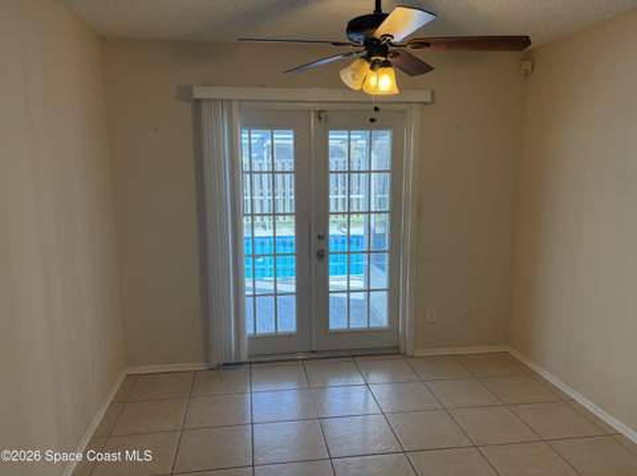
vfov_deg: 53.0
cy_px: 238
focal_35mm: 26
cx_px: 318
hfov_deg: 67.4
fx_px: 478
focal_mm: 5.96
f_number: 1.6
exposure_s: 1/182
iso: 125
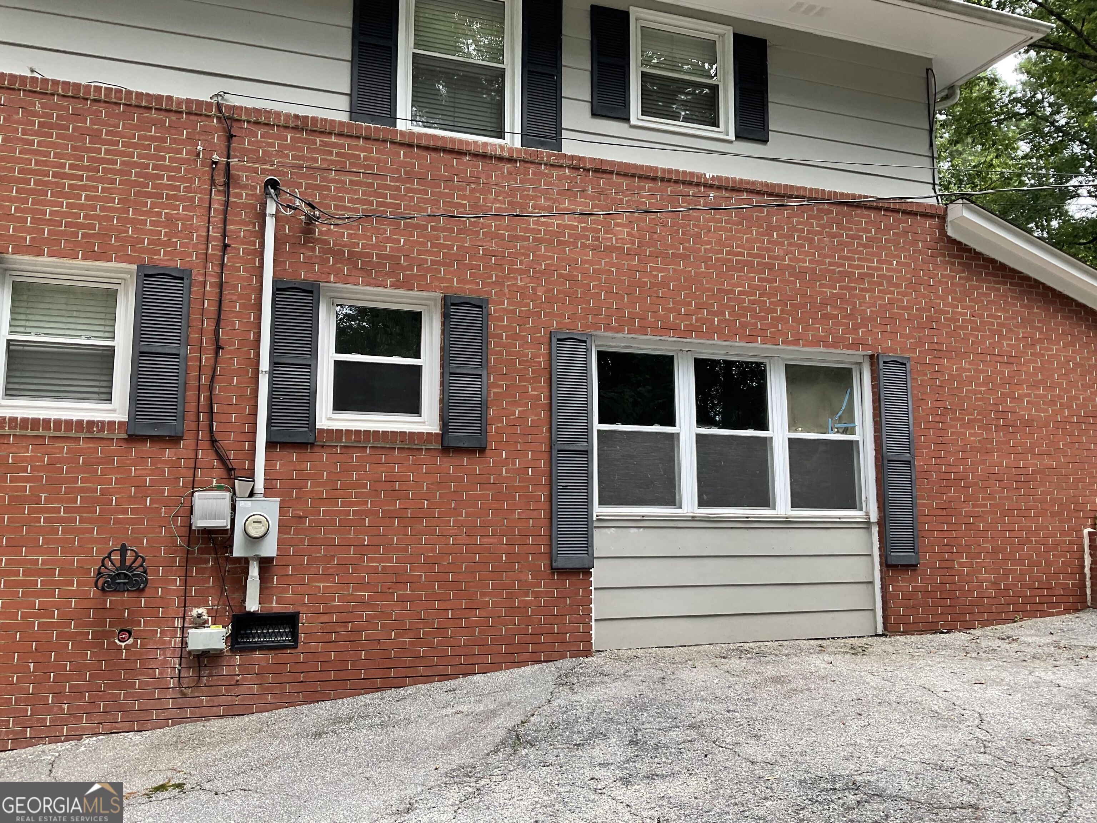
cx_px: 548
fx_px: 919
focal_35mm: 29
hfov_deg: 61.7
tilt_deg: +8.7
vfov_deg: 48.2
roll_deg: +0.6
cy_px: 412
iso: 16
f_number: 1.8
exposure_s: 1/120
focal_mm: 3
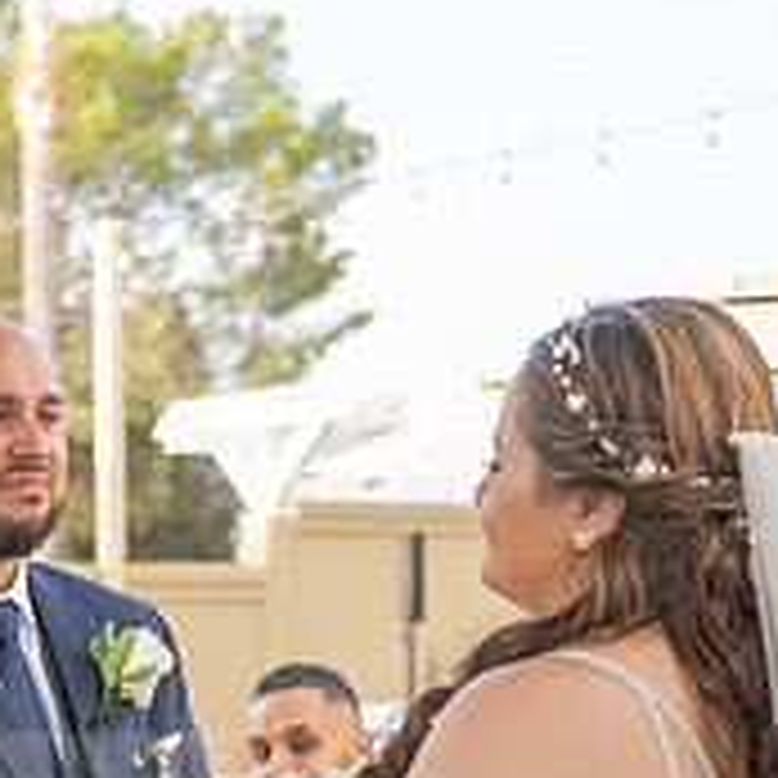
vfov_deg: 16.9
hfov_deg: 16.7
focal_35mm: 100
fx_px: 2543
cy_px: 839
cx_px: -157
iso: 400
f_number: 2.8
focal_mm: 35
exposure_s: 1/1000
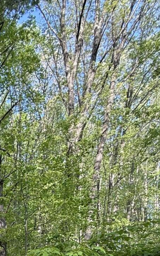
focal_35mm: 41
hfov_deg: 24.7
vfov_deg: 35.8
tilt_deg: +4.3
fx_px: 286
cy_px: 318
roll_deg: -0.5
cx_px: -75
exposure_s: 1/138
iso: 50
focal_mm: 2.22
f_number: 2.2
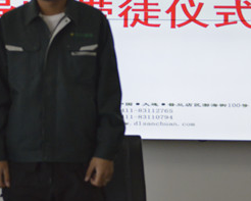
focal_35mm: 147
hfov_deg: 13.0
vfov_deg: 10.4
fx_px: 1092
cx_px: 7
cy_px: 11
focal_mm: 55
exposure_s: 1/2000
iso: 3600
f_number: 2.8
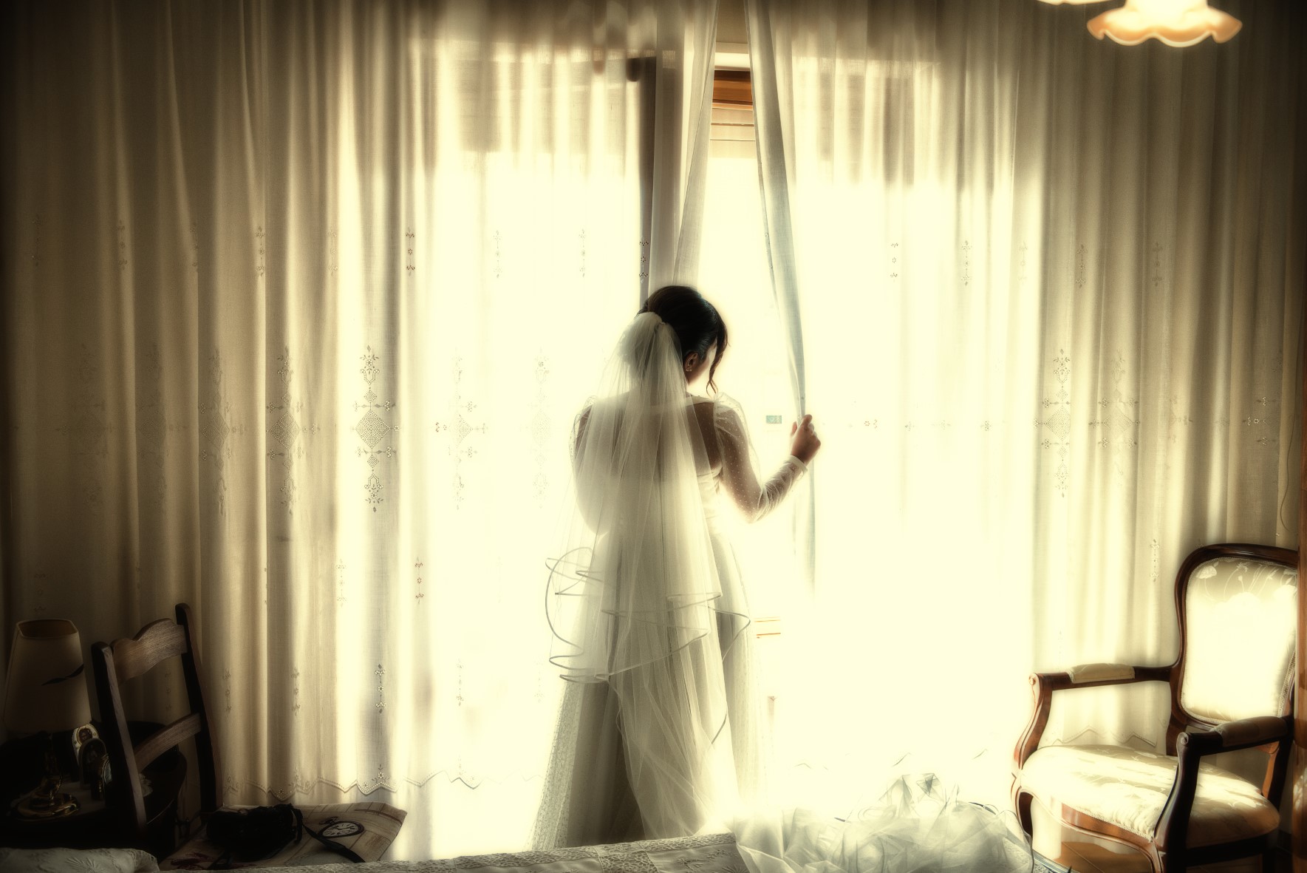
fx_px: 1235
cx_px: 654
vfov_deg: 38.9
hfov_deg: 55.8
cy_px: 436
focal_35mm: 34
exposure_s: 1/250
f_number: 4
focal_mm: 34
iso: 800
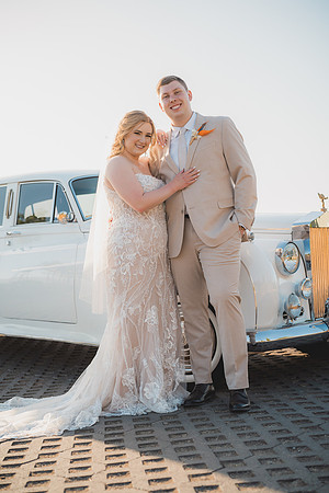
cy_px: 246
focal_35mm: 50
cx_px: 164
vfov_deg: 39.6
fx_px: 685
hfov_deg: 27.0
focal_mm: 50
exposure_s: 1/800
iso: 125
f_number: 2.5
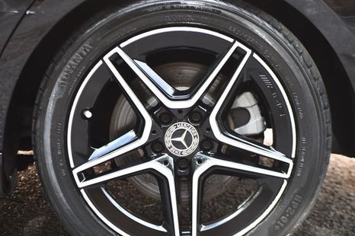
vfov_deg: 5.7
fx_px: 2355
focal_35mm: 239
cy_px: 132
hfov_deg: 8.6
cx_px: 178
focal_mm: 116
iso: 800
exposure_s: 1/200
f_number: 4.8
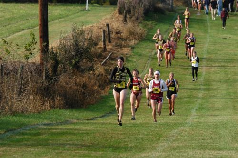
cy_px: 79
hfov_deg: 7.4
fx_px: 1832
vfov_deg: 4.9
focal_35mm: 278
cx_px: 119
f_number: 5.6
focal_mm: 185
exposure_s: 1/400
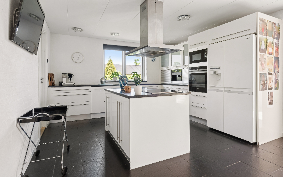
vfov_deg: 62.2
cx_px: 146
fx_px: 147
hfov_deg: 88.0
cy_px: 83
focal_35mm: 19
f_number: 9
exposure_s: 1/25
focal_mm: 18
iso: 400
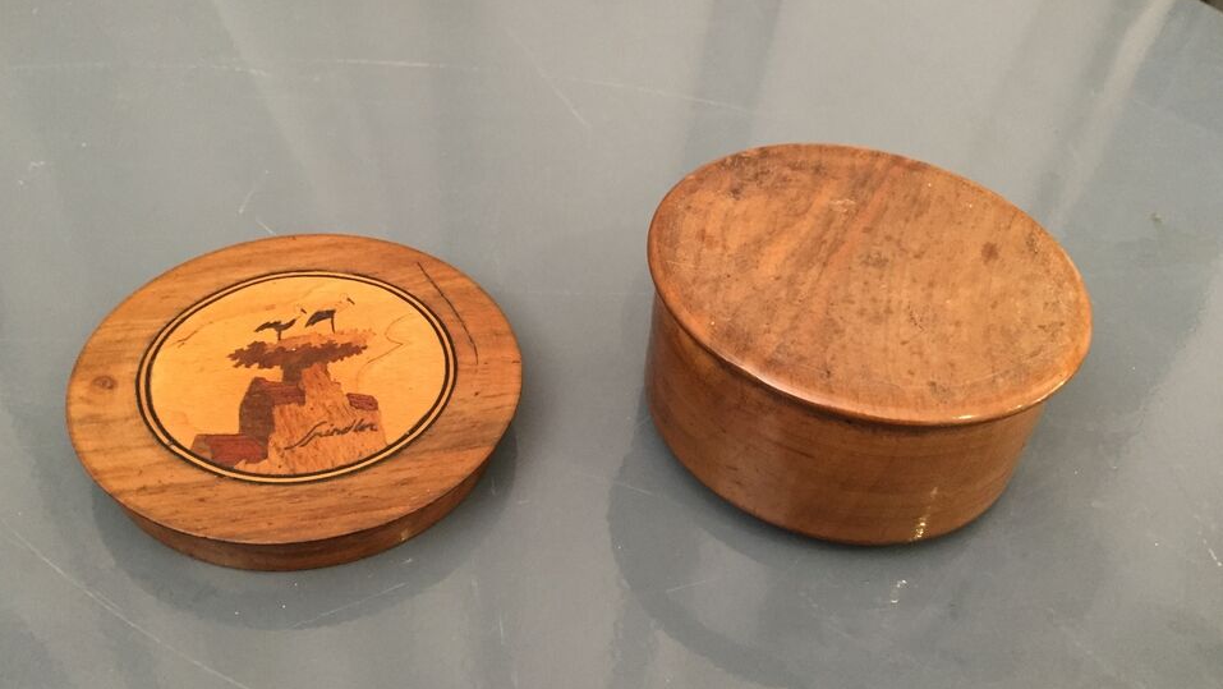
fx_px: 1070
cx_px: 588
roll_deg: -5.4
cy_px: 291
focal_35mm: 33
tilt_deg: -38.8
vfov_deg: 35.6
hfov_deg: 59.5
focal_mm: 4.15
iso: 250
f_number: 2.2
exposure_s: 1/33
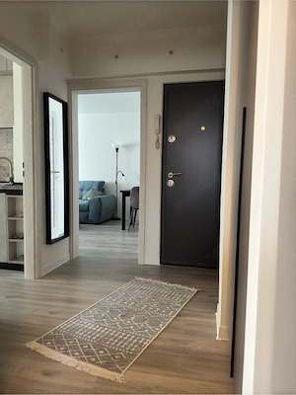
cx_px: 148
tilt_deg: -2.9
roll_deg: -0.1
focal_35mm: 24
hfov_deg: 56.8
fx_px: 274
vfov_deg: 71.6
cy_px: 198
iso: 250
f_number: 1.78
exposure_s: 1/33
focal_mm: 6.76
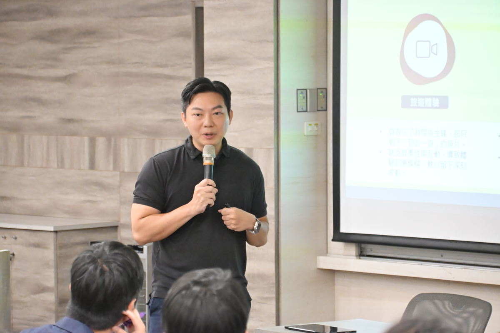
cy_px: 166
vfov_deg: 9.7
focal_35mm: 141
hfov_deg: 14.6
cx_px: 250
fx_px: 1958
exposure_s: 1/125
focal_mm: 94
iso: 7200
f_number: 5.6
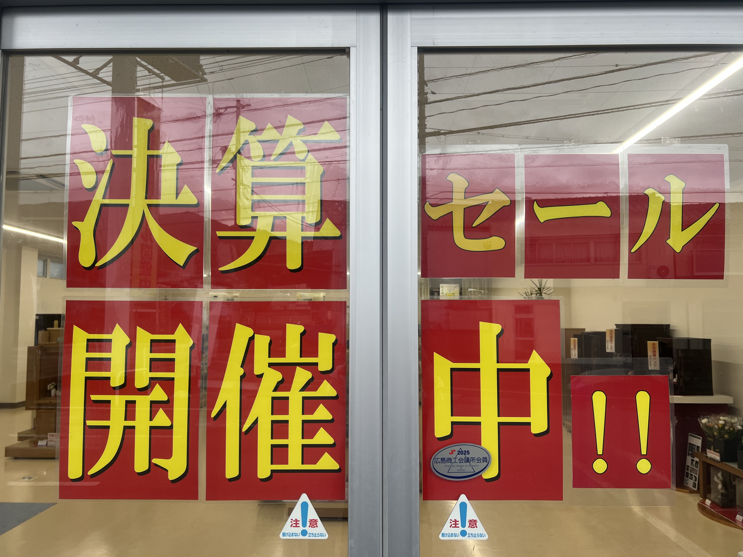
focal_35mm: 26
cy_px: 278
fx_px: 558
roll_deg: -0.2
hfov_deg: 67.3
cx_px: 372
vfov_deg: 53.1
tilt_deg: +3.9
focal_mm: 5.7
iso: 50
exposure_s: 1/410
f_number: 1.5
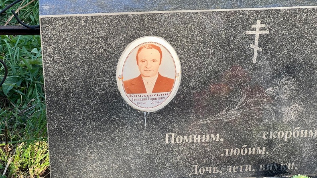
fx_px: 714
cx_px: 159
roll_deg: -1.3
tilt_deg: -29.0
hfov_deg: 25.0
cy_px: 73
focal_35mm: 85
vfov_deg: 14.2
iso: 32
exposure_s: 1/119
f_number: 2.8
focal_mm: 9
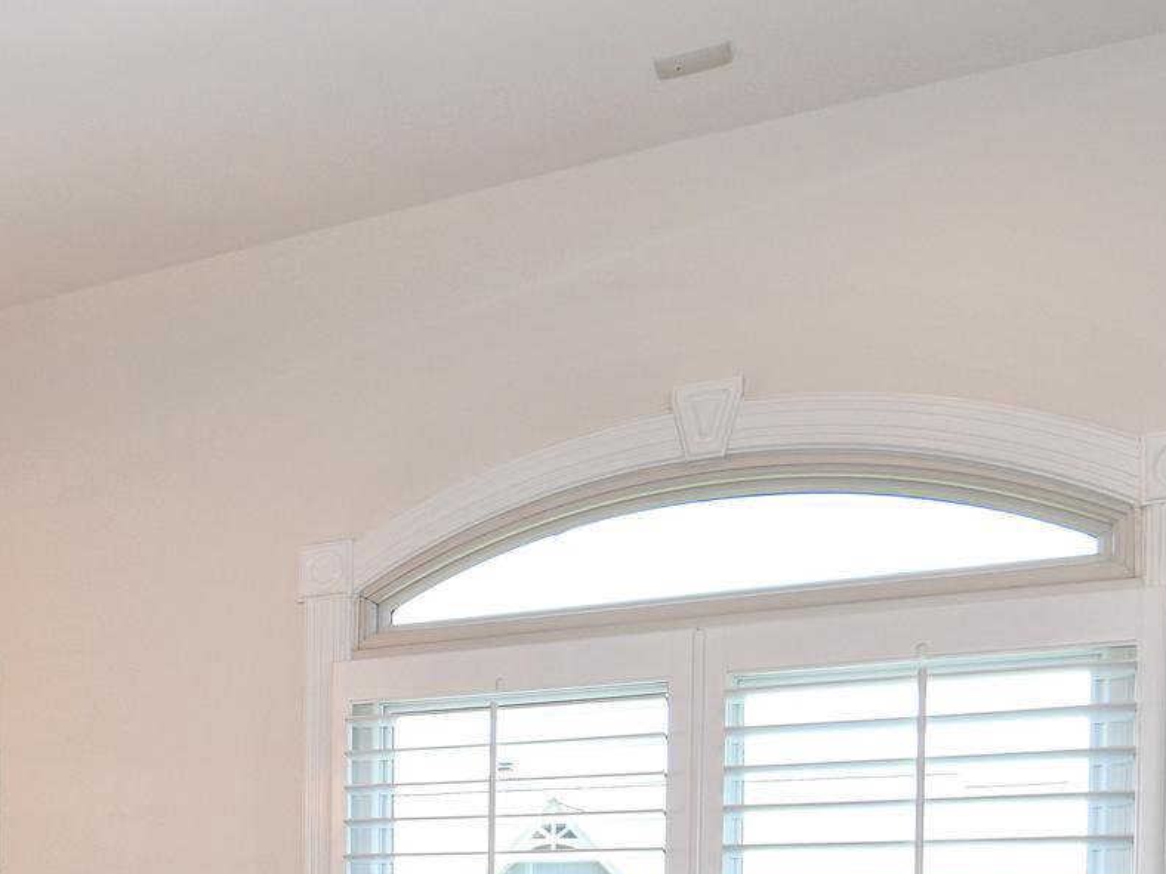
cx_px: -144
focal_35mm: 45
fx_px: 1516
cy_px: 997
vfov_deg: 28.7
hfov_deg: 35.4
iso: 200
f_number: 5.6
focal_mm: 12
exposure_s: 1/125
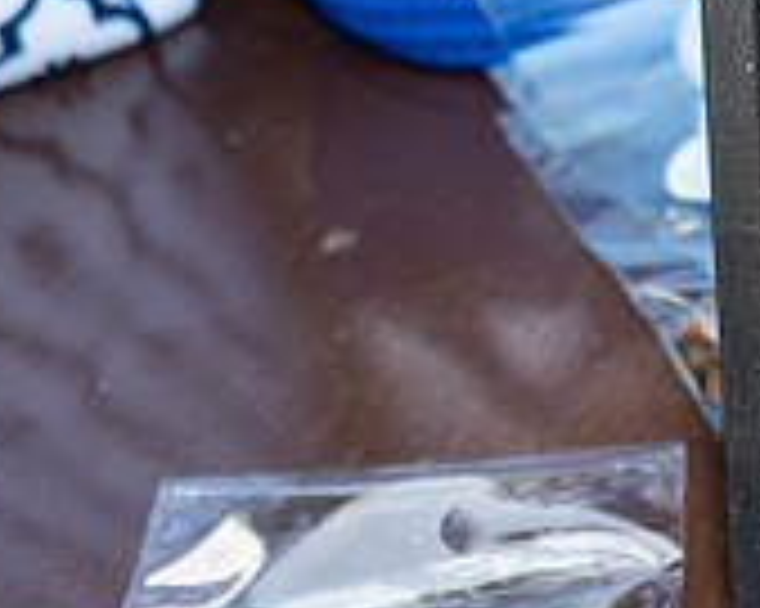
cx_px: 1093
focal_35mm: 87
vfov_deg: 17.1
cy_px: 664
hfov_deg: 19.5
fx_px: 1956
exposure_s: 1/200
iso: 250
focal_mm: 18
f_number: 2.8
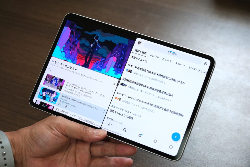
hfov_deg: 32.4
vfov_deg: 21.9
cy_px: 84
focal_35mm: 62
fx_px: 431
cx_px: 125
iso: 640
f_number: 4
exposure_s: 1/125
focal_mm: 41.1
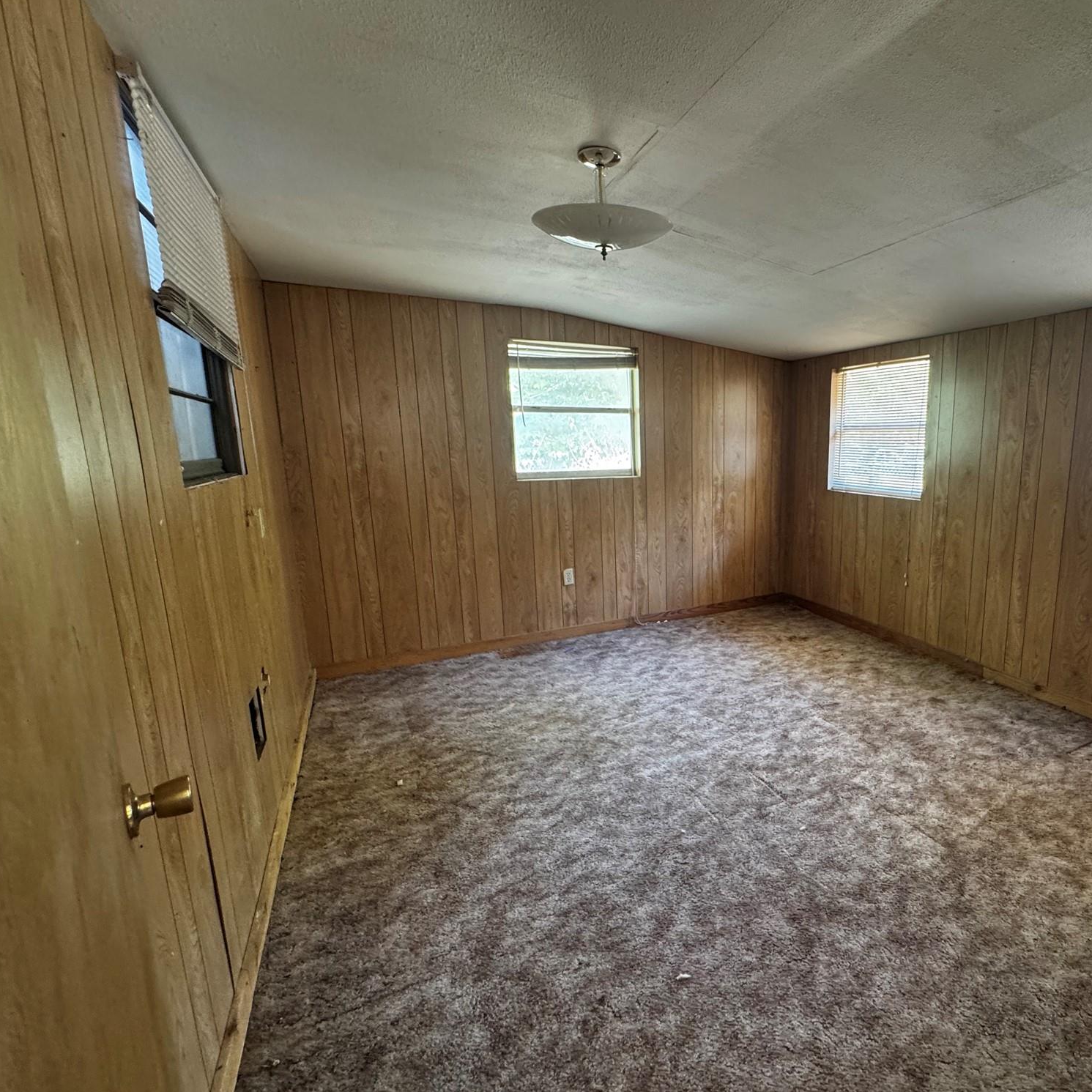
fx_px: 607
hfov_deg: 81.8
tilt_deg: -11.2
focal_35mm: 17
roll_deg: +0.9
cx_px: 706
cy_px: 543
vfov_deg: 84.0
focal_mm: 2.22
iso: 320
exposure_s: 1/60
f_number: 2.2
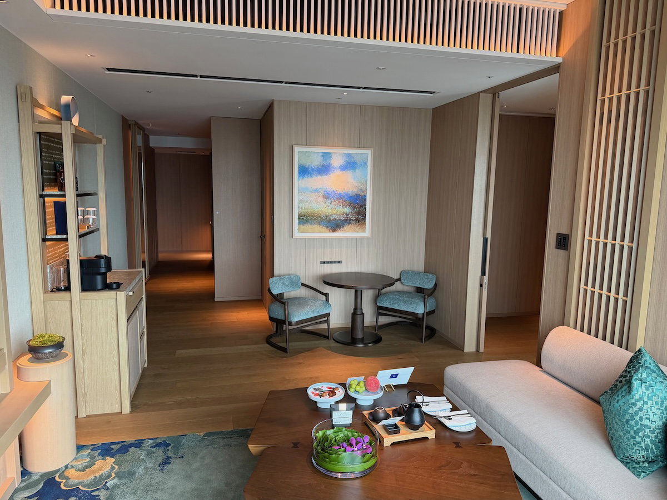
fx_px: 462
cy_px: 250
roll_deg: -0.7
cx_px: 334
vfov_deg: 56.8
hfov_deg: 71.6
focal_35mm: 24
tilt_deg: -8.1
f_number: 1.78
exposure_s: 1/61
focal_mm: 6.76
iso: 200
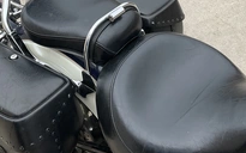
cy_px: 24
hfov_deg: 34.0
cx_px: 108
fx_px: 402
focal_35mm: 60
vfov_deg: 21.3
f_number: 1.8
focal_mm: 3
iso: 20
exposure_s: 1/122
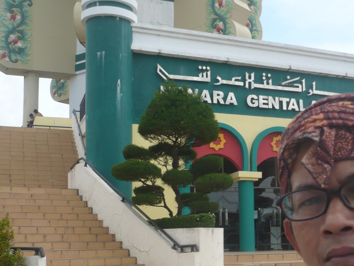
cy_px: 195
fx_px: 562
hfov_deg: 34.2
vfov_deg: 26.3
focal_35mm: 55
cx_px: 267
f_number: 8
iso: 100
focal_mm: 5.8
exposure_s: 1/200
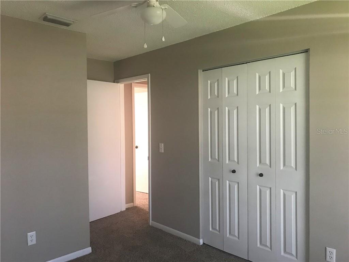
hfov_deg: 63.4
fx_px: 282
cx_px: 174
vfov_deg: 49.7
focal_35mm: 28
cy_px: 131
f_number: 1.8
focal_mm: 3.99
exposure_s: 1/9
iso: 100
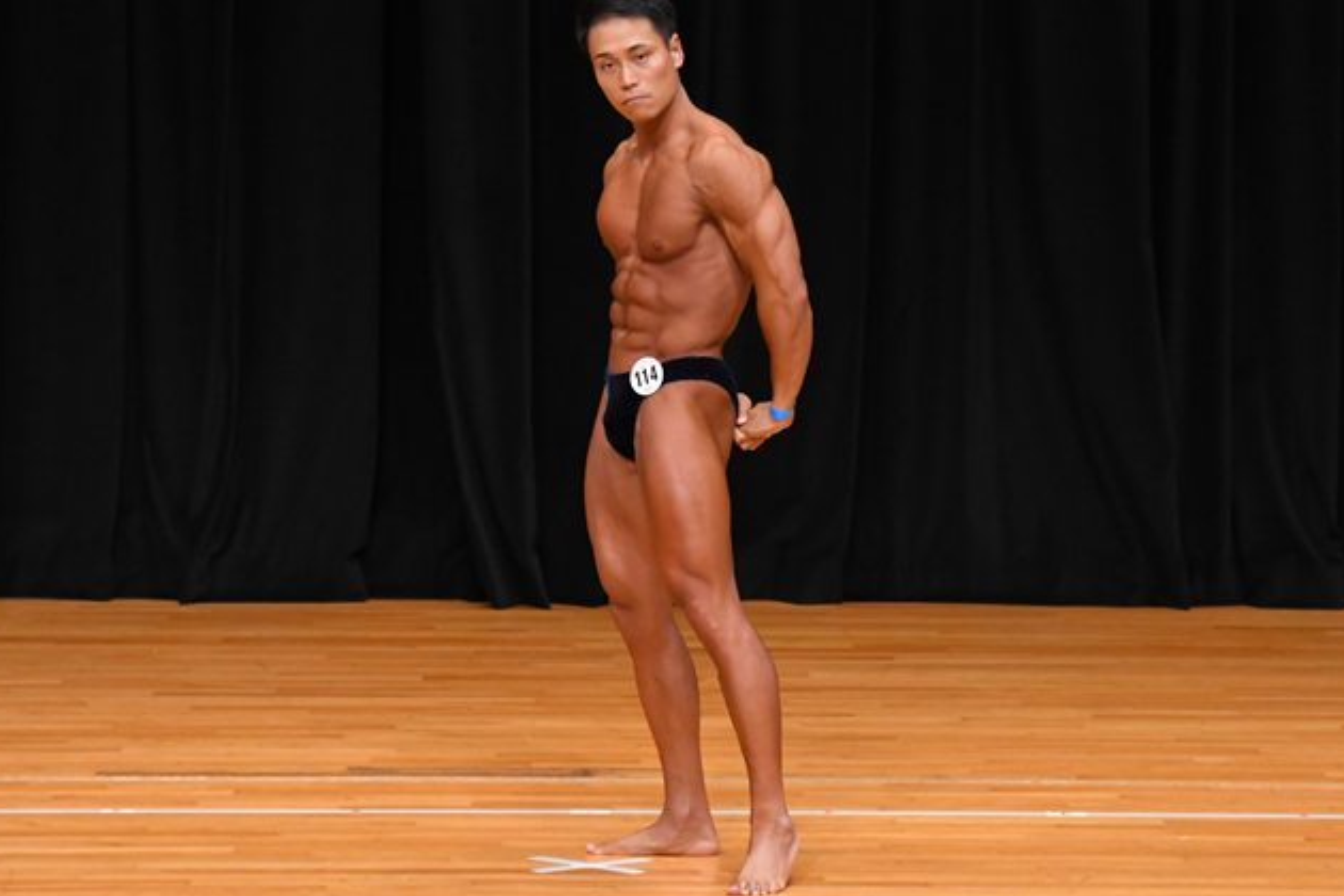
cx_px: 697
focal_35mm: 295
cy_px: 446
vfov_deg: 4.7
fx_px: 11012
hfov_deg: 7.0
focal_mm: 160
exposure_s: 1/400
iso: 3200
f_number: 5.6
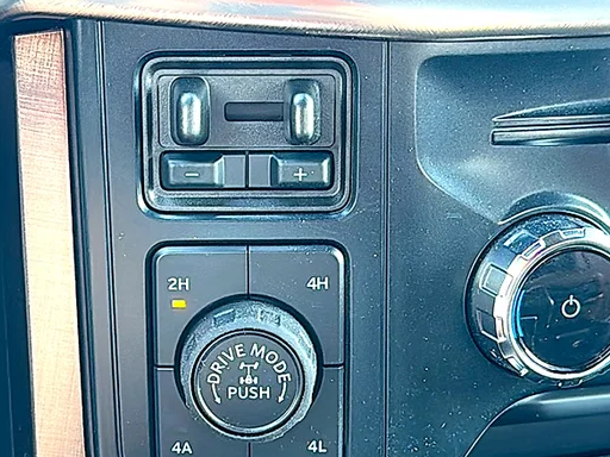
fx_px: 1181
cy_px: 274
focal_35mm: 67
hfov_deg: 28.9
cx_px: 253
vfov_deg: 21.9
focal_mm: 6.86
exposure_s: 1/54
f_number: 1.78
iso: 160
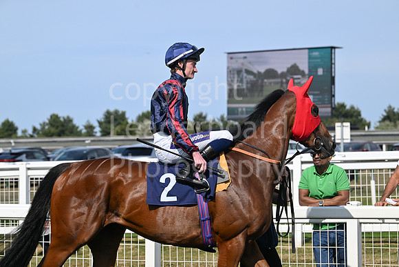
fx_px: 1242
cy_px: 134
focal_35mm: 112
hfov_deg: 18.3
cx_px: 200
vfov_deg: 12.2
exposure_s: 1/3200
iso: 400
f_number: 5.6
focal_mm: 112
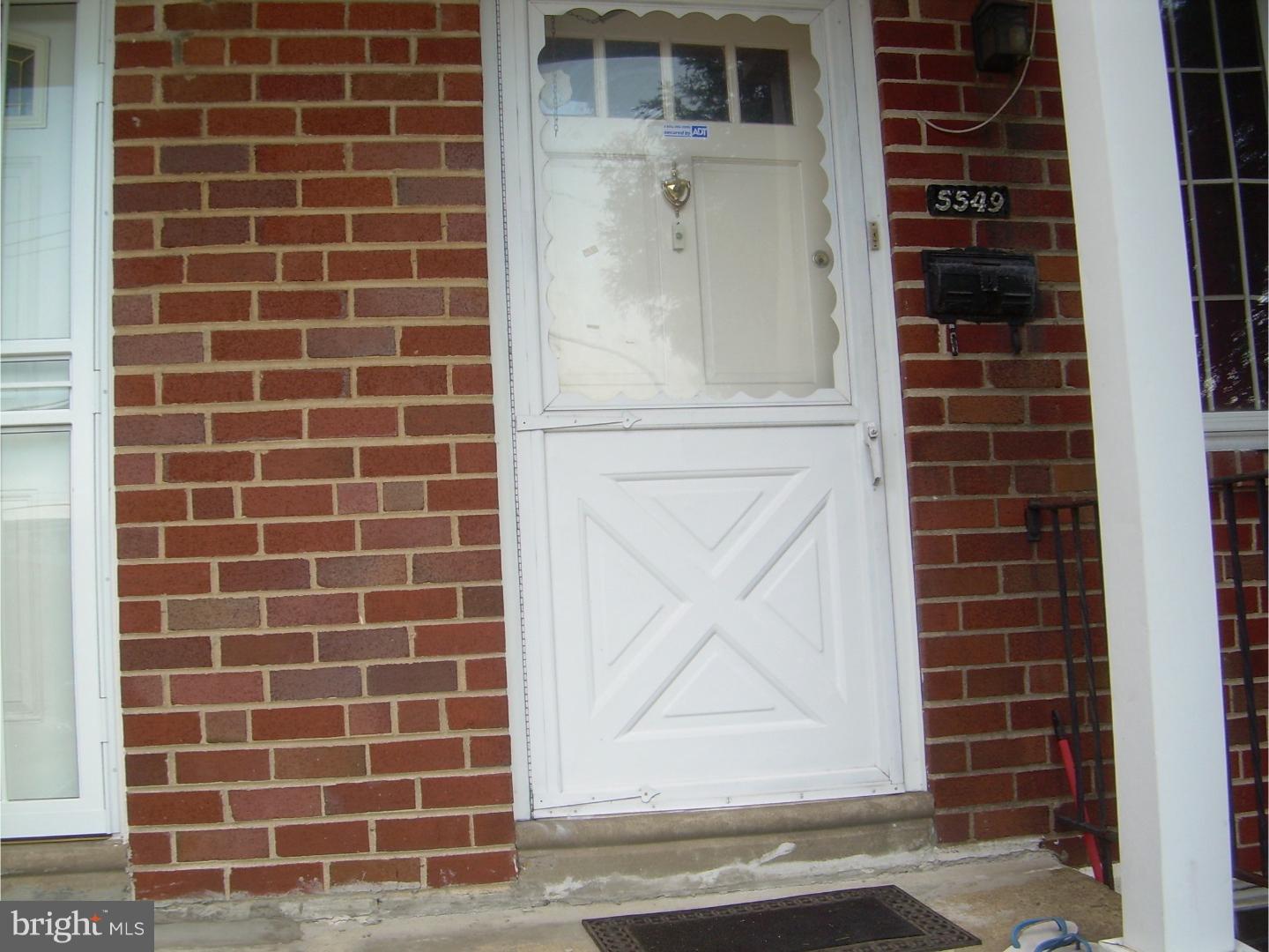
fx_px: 1393
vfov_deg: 37.7
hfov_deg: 49.0
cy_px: 476
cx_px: 634
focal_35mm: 38
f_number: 2.8
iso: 50
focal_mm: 6.3
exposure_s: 1/297
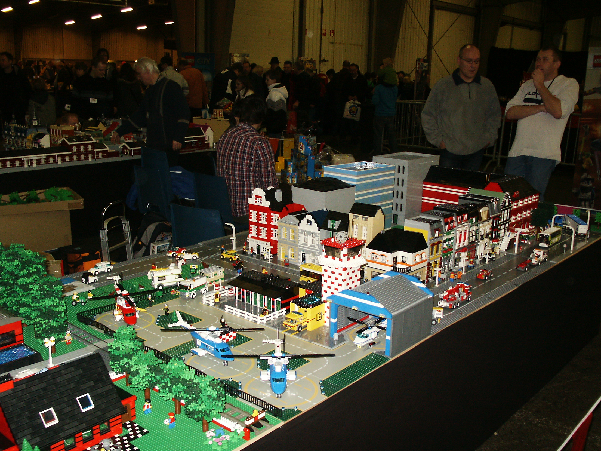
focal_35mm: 36
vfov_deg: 39.7
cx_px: 301
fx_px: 625
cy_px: 228
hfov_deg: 51.4
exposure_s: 1/45
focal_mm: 7.2
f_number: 3
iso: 200
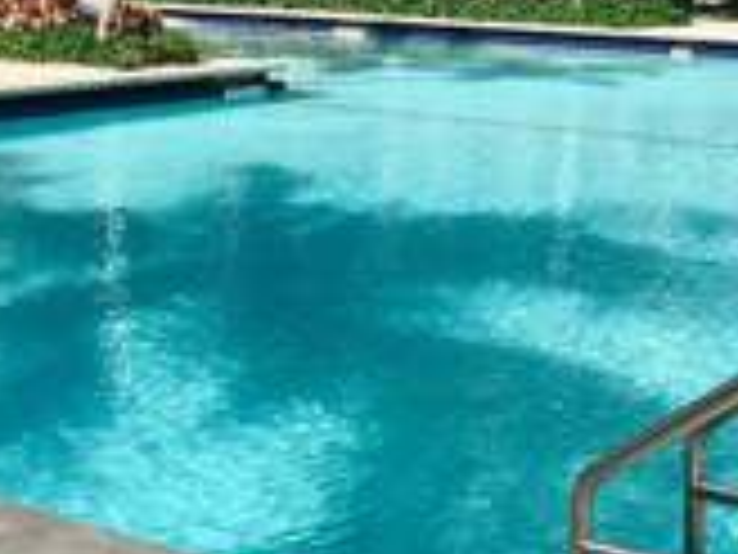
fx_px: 1812
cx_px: 454
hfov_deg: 23.0
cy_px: -36
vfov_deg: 16.9
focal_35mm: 85
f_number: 2.2
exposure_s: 1/2849
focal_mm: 4.15
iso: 25
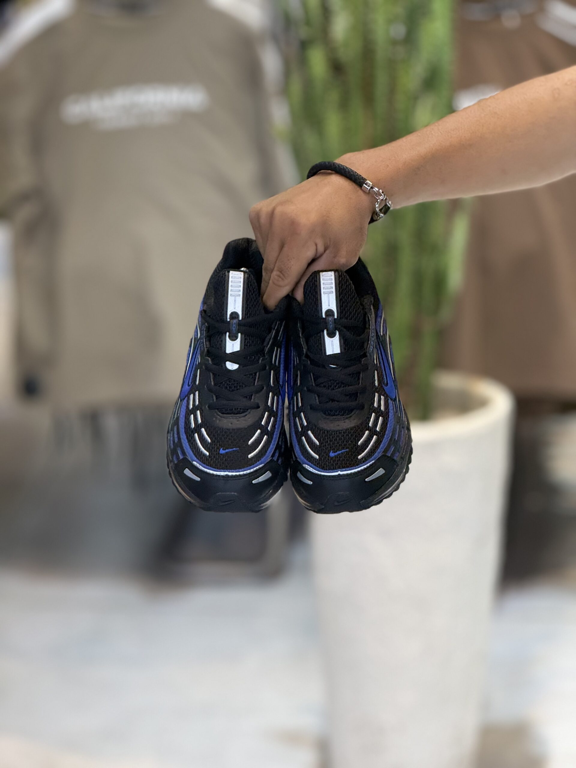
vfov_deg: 16.4
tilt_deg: -13.2
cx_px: 288
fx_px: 2662
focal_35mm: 120
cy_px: 384
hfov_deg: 12.3
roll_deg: -0.4
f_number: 2.8
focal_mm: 15.66
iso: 160
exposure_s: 1/100
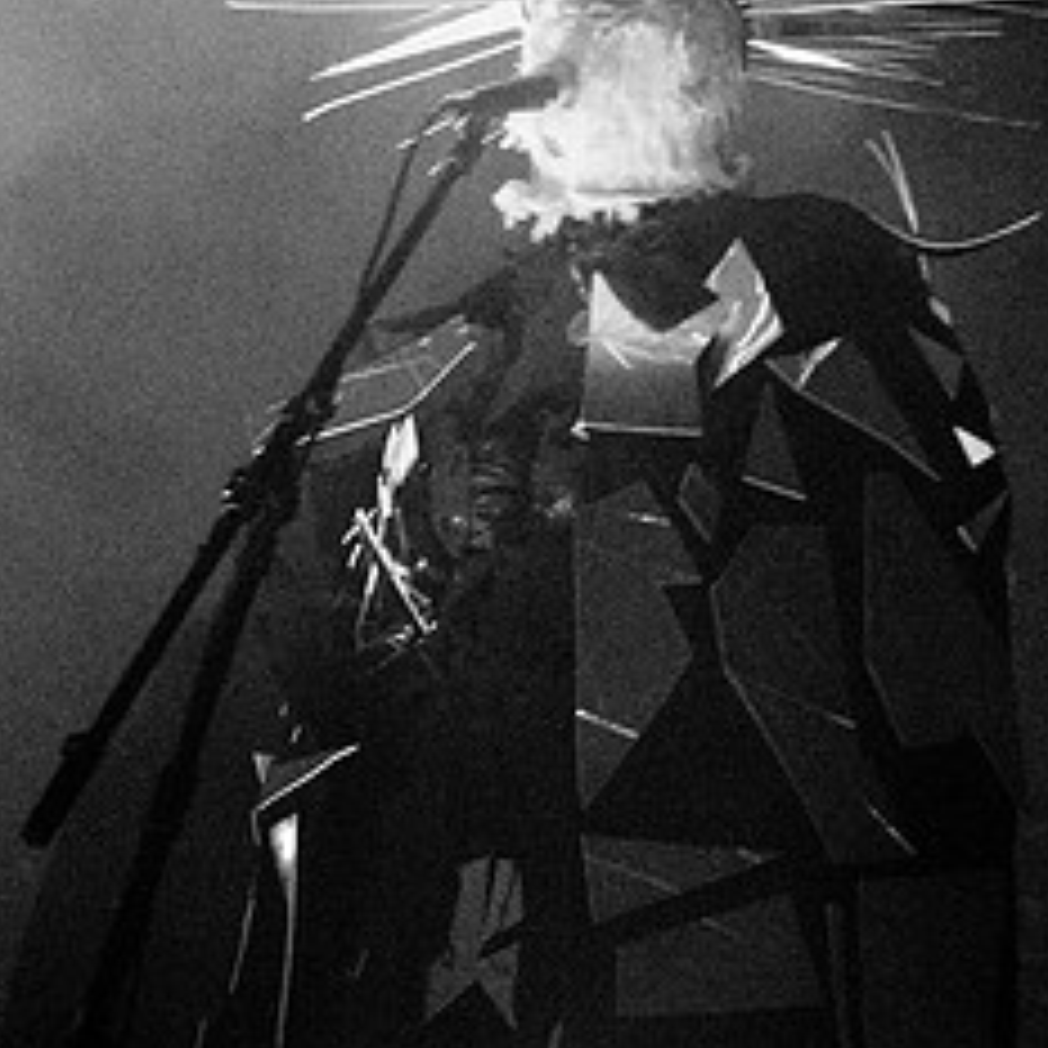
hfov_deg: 18.3
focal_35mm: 95
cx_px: 589
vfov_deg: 18.2
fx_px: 3254
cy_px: 277
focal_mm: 30
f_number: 4.5
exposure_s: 1/5
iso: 1000
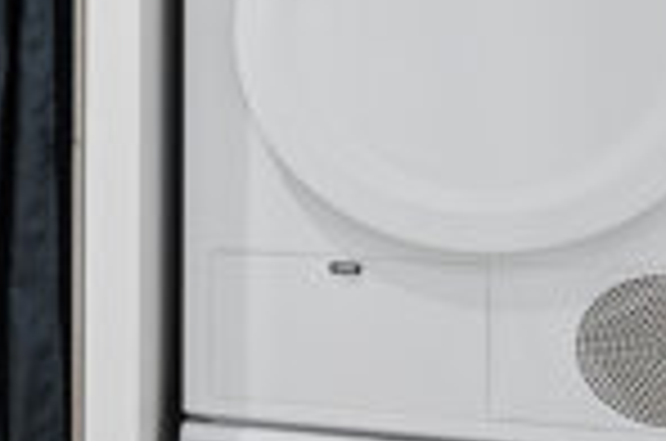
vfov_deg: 14.7
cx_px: -531
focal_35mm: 92
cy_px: 119
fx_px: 1698
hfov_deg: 17.8
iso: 200
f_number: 9
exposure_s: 1/4
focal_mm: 17
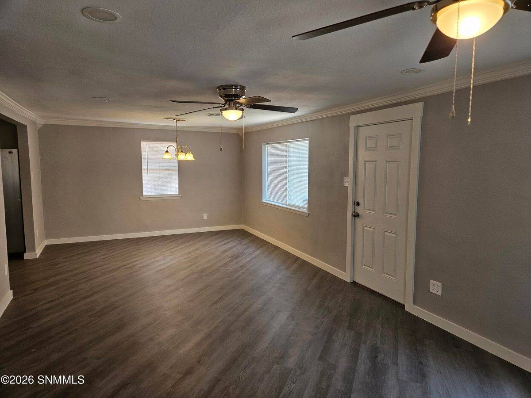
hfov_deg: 73.9
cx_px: 266
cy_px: 199
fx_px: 353
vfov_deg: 58.9
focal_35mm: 23
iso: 125
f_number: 1.8
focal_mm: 5.4
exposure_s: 1/120
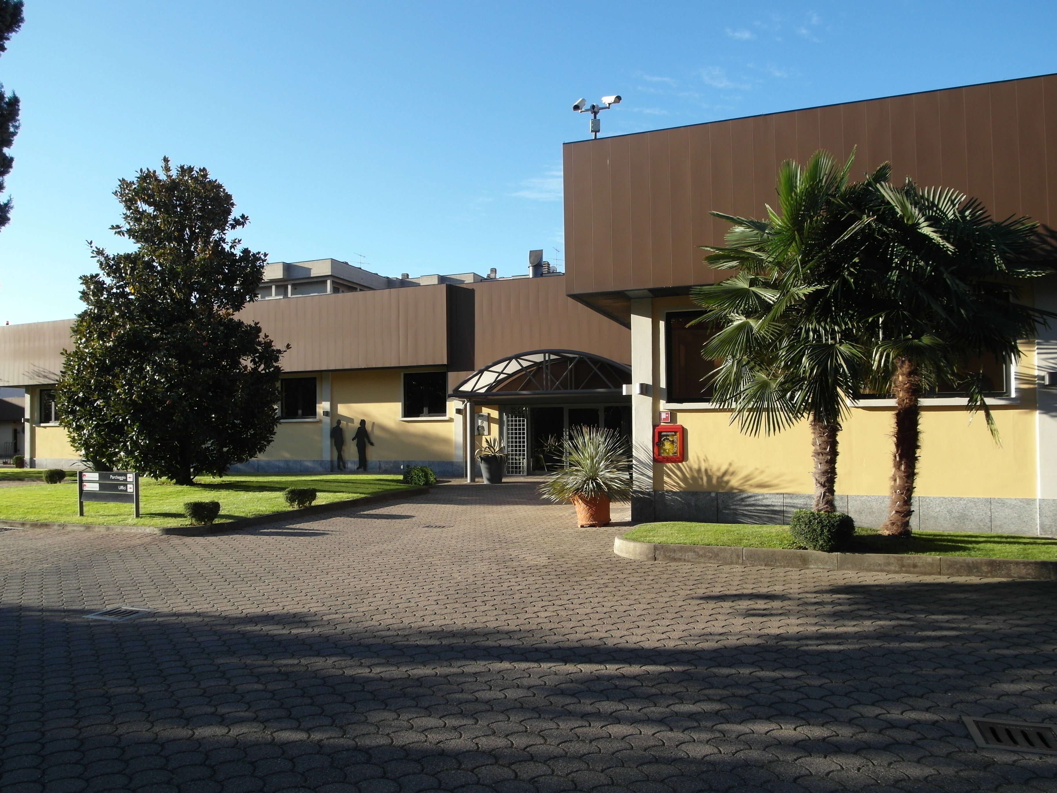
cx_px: 528
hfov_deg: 71.6
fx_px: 733
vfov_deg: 56.8
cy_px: 396
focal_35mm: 24
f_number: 3.9
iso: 80
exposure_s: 1/250
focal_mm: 5.2
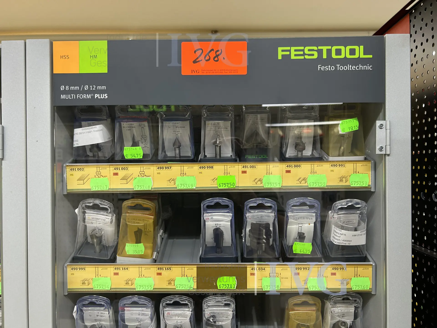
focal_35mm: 26
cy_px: 164
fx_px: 328
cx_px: 218
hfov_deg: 67.3
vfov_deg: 53.1
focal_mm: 5.7
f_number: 1.5
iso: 125
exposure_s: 1/50
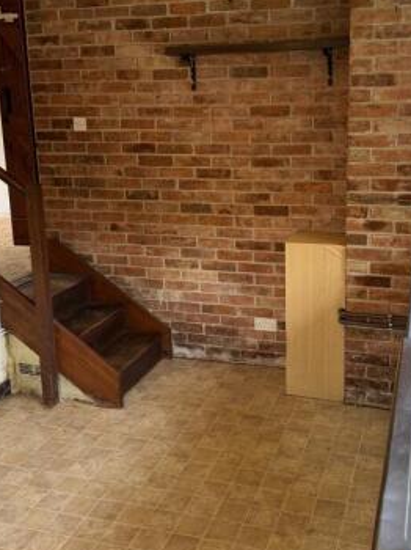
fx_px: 634
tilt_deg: -11.9
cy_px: 238
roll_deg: +1.2
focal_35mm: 40
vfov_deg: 46.7
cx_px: 235
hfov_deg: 35.9
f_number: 1.78
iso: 125
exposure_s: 1/50
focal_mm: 6.76
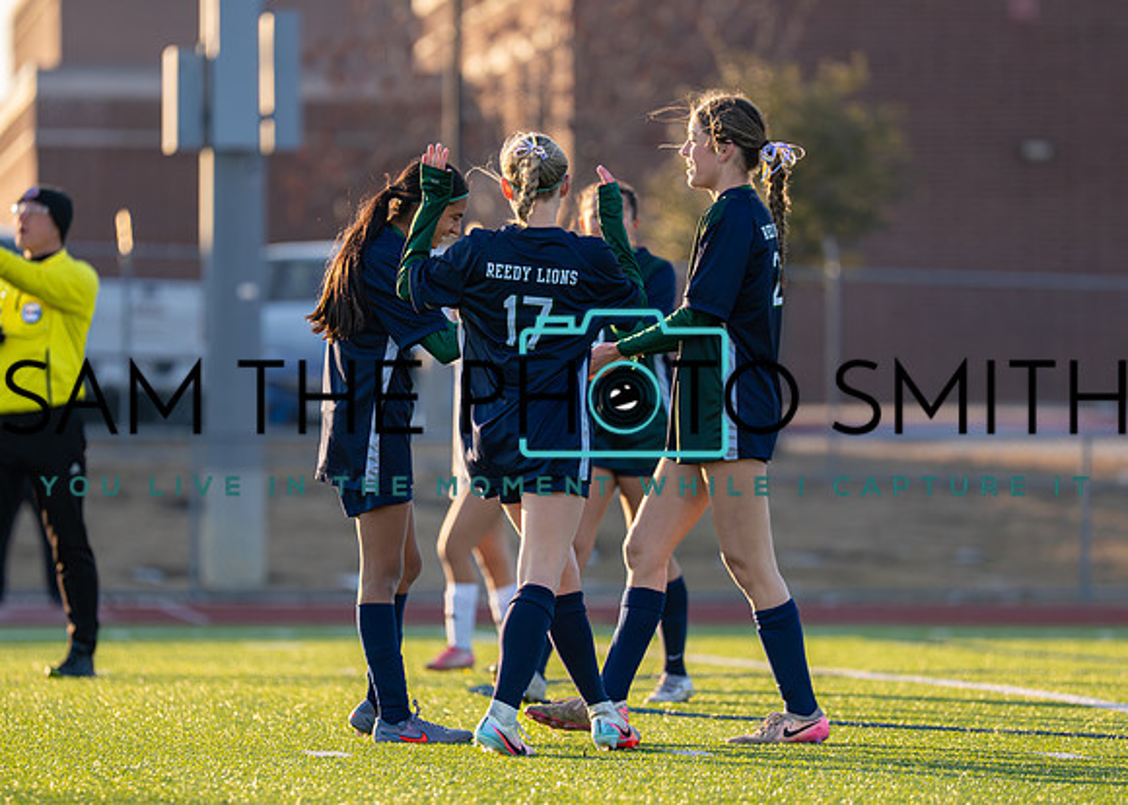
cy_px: 421
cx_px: 554
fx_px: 10144
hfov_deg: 6.4
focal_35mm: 317
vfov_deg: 4.5
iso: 400
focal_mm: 200
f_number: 2.8
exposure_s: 1/2500
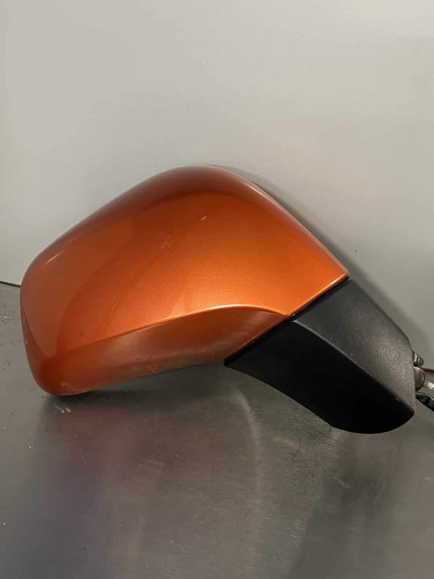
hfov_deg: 40.5
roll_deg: -1.7
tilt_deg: -27.9
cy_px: 294
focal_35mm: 35
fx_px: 585
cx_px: 261
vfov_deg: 52.6
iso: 250
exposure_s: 1/50
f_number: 1.6
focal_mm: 5.1
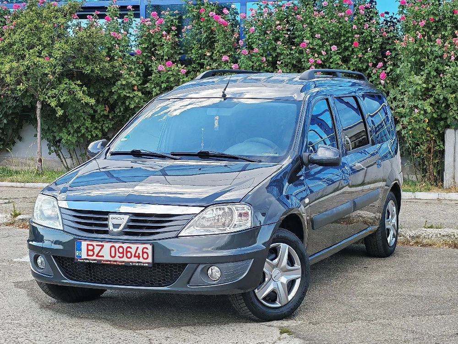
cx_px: 229
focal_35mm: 85
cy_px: 172
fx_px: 1125
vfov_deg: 17.4
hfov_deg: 23.0
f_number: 1.9
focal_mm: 6.12
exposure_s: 1/192
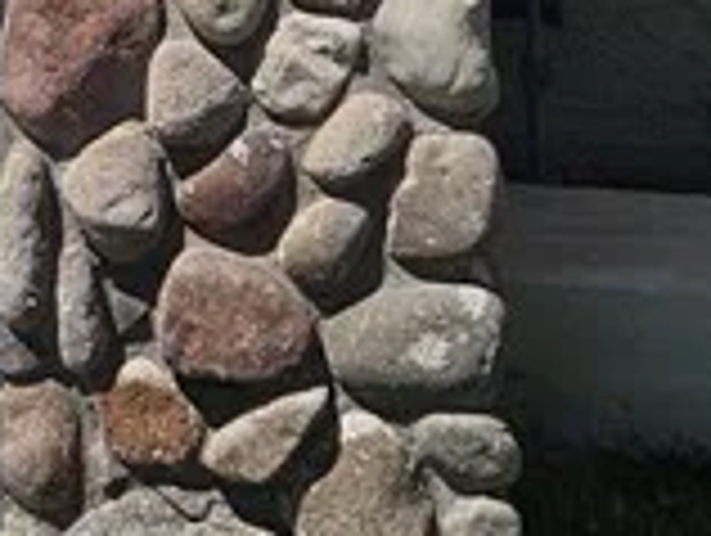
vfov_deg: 9.0
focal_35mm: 149
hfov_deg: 11.9
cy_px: -761
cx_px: -662
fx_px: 3065
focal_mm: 5.4
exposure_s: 1/3273
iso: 25
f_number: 1.8
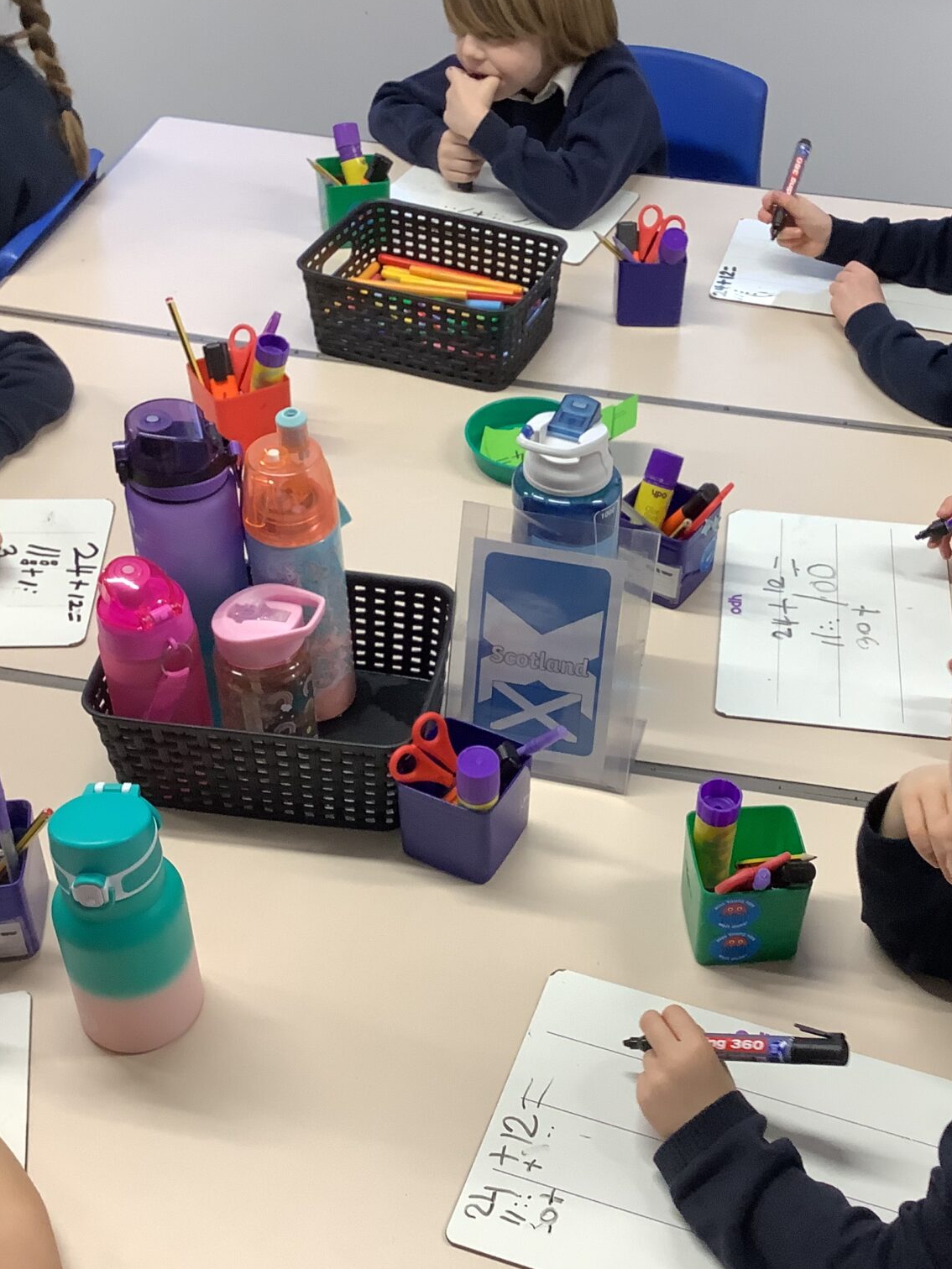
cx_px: 590
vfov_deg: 44.8
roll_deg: -3.1
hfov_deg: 34.2
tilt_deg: -43.1
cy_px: 634
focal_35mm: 42
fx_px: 1540
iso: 125
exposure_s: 1/60
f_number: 2.4
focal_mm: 3.3
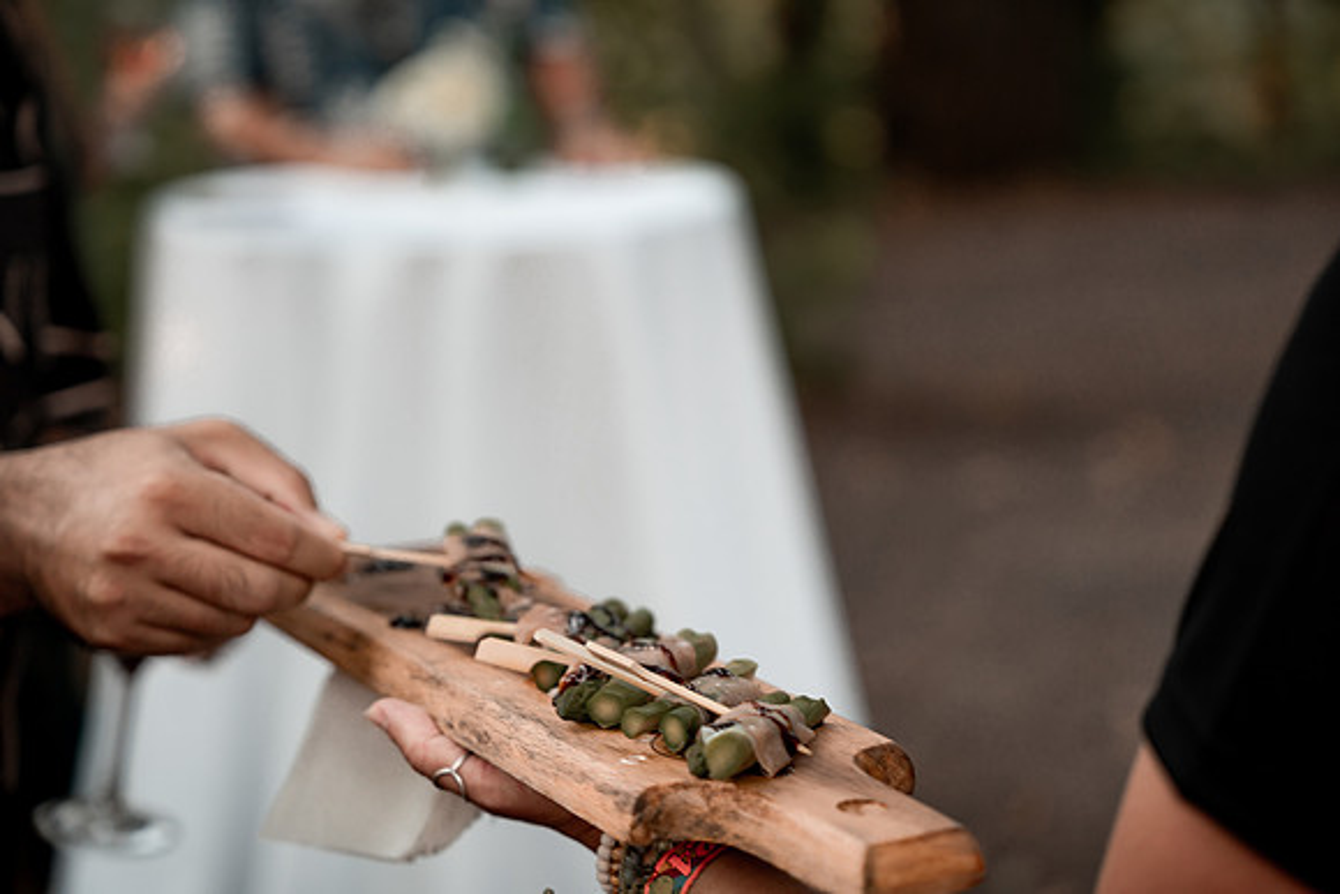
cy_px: 447
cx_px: 670
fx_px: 2606
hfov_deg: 28.8
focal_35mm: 70
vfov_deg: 19.5
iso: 200
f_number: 2.8
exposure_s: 1/250
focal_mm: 70
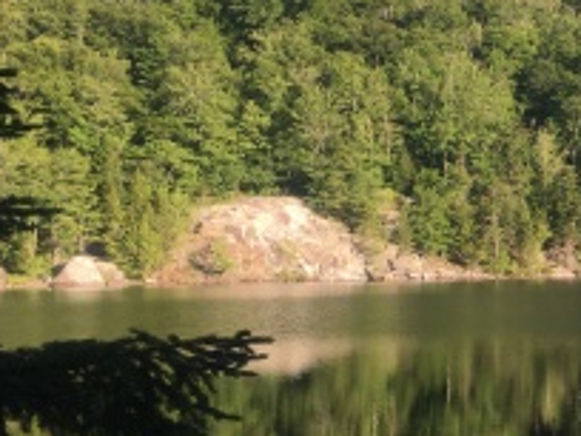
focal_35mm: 91
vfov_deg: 16.2
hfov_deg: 20.2
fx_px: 1527
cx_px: 692
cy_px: 311
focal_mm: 4.15
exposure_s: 1/460
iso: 25
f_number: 2.2
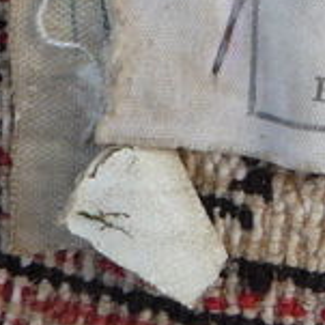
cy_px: 6
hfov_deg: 9.2
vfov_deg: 9.9
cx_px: 682
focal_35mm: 176
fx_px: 1869
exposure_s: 1/200
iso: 100
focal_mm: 5.2
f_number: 4
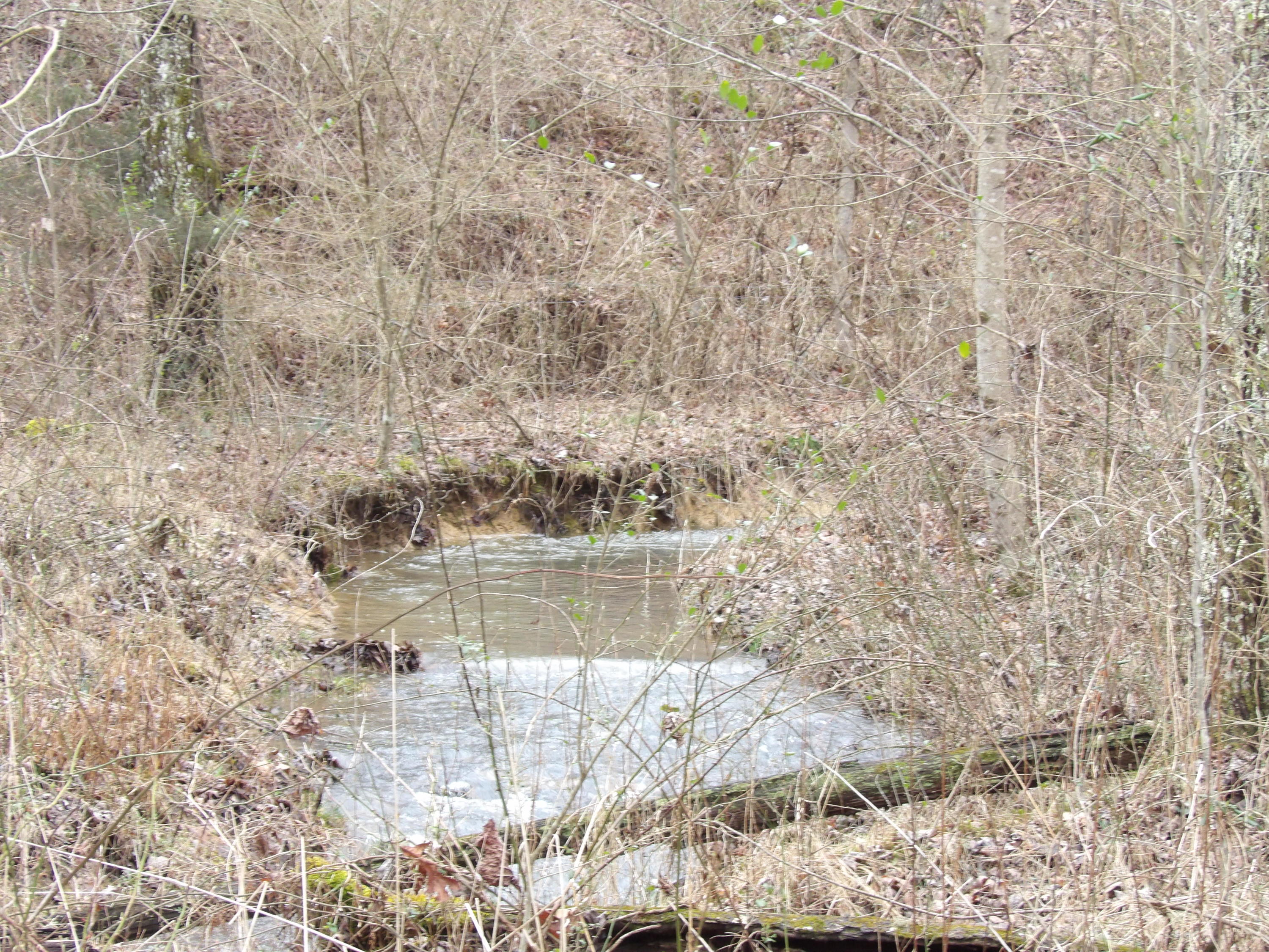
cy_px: 476
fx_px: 4436
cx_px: 634
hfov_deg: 16.3
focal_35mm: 121
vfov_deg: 12.2
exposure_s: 1/50
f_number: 4.2
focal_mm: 21.7
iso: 313
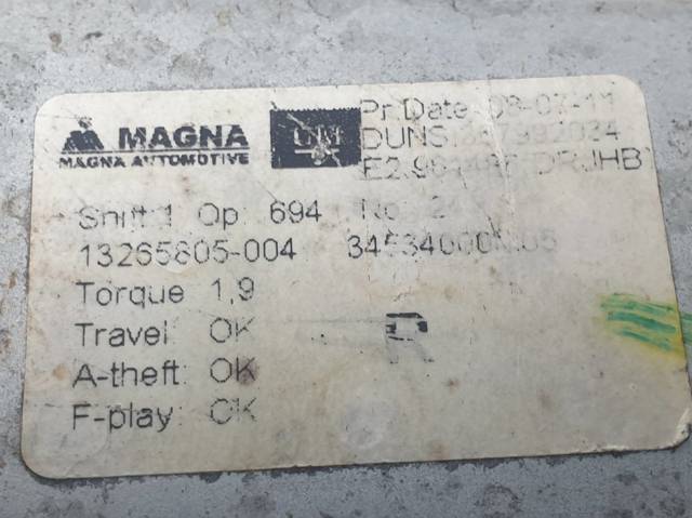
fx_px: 519
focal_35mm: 26
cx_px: 346
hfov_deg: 67.3
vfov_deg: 53.0
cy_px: 259
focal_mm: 4.3
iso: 50
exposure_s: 1/50
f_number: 2.4
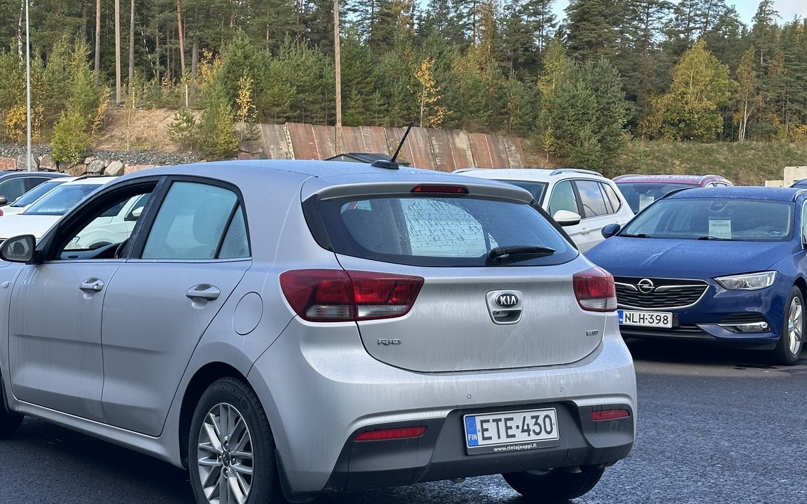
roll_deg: -0.2
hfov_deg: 31.8
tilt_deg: -3.2
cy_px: 260
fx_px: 1407
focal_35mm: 64
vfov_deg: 20.3
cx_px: 300
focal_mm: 6.86
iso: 64
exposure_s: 1/601
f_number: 1.78
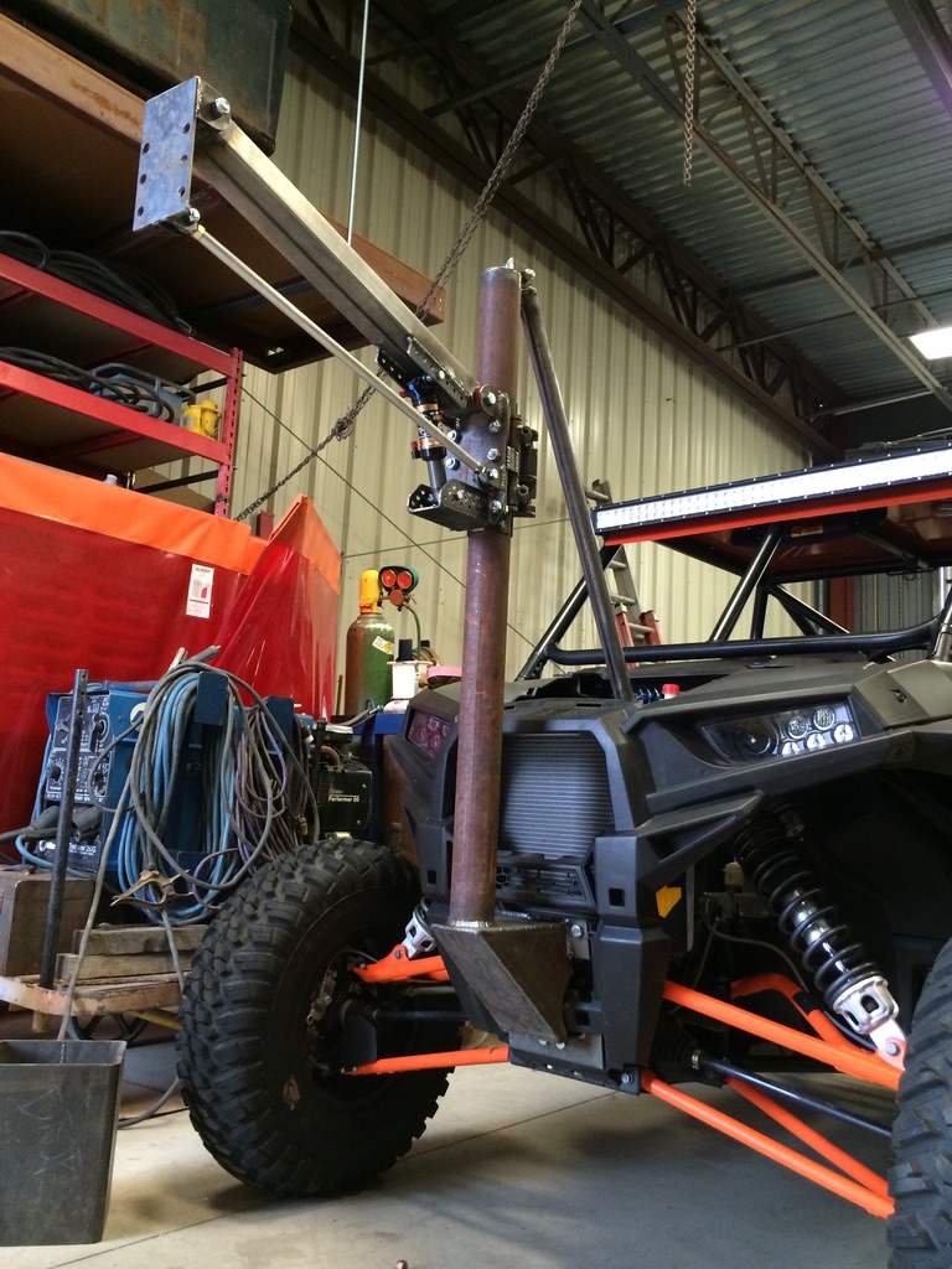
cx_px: 476
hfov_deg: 46.8
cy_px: 634
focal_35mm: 30
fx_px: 1100
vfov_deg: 60.0
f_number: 2.2
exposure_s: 1/30
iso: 250
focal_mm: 4.12
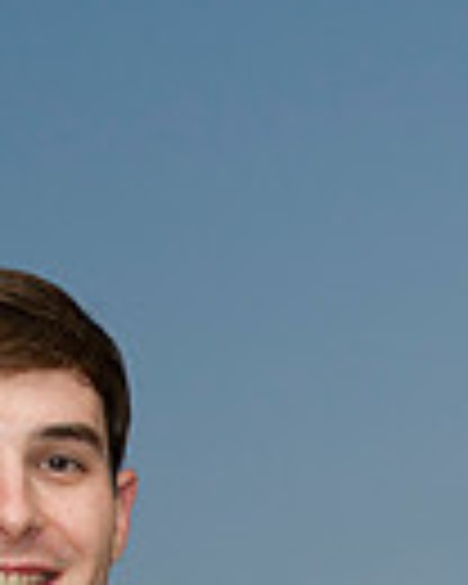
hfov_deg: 4.1
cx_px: 441
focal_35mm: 376
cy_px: 734
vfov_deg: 5.1
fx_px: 6510
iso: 640
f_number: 2.8
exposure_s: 1/60
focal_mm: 90
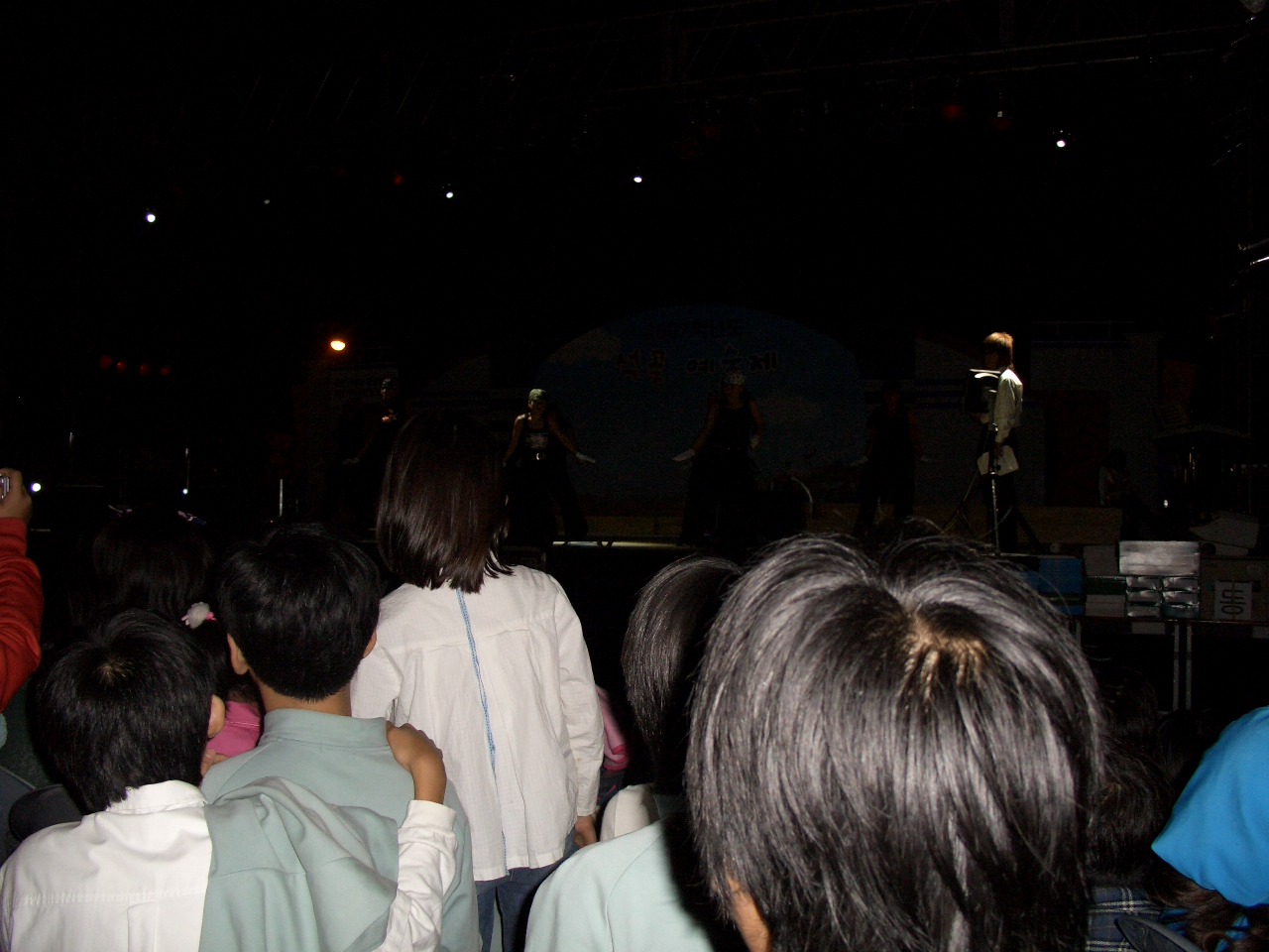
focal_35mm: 33
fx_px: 1210
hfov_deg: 55.4
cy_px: 476
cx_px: 634
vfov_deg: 42.9
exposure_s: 1/60
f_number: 2.8
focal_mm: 7.1
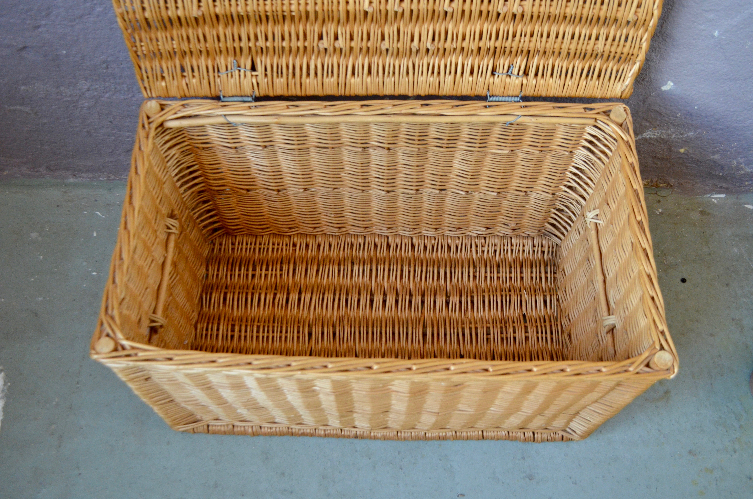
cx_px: 376
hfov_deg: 53.2
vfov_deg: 36.7
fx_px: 751
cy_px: 250
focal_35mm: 36
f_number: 4.5
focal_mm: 24
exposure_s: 1/80
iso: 1250
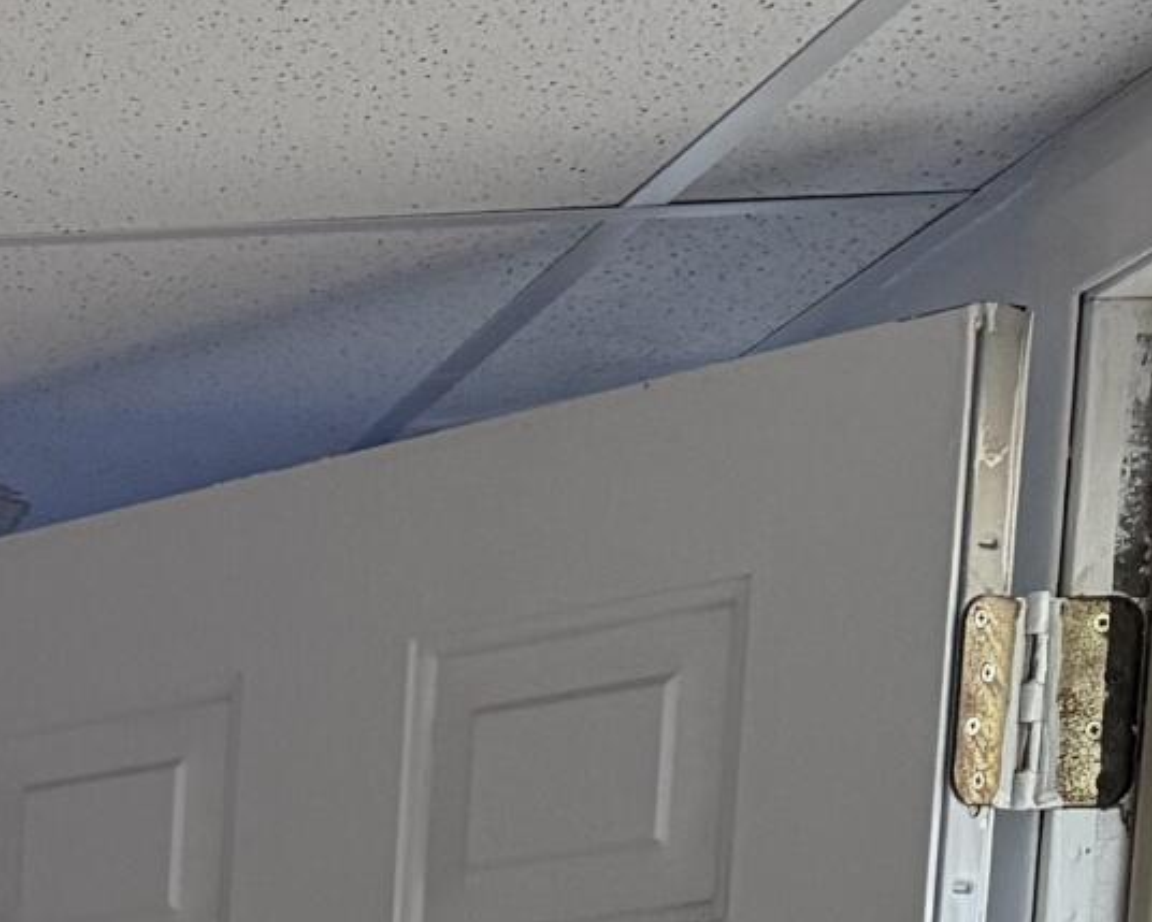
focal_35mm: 131
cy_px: 2138
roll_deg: +0.2
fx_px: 4467
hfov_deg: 12.6
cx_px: -1264
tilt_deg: -9.5
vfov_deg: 10.3
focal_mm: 6.76
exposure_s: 1/65
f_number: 1.78
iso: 200
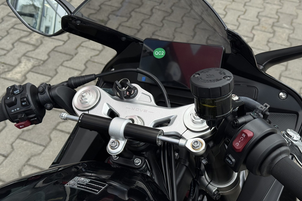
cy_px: 95
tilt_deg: -37.2
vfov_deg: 27.0
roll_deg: -3.3
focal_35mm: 50
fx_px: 419
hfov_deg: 39.6
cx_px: 151
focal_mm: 6.76
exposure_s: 1/2033
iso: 64
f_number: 1.78
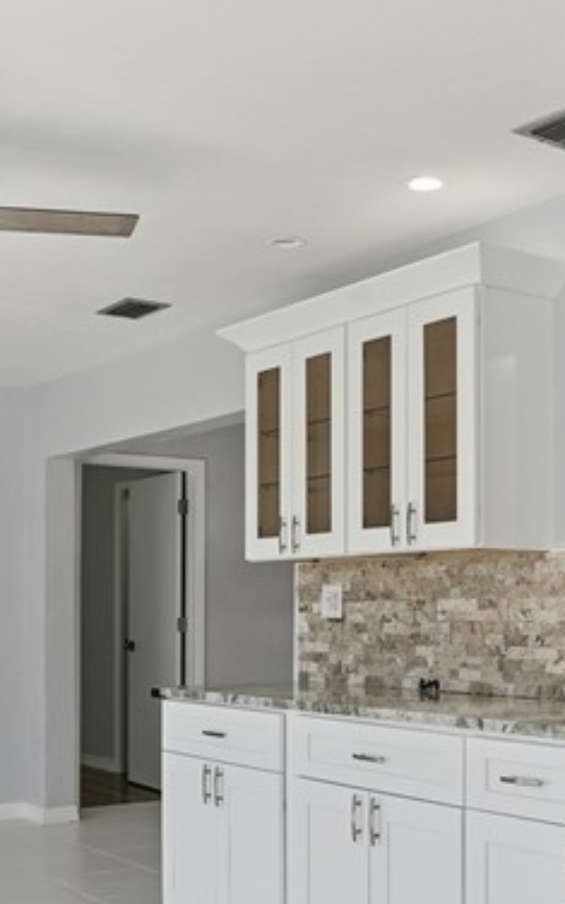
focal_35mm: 50
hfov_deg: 25.8
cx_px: 329
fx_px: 1232
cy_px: 602
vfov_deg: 39.8
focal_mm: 17
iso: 200
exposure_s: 1/200
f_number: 9
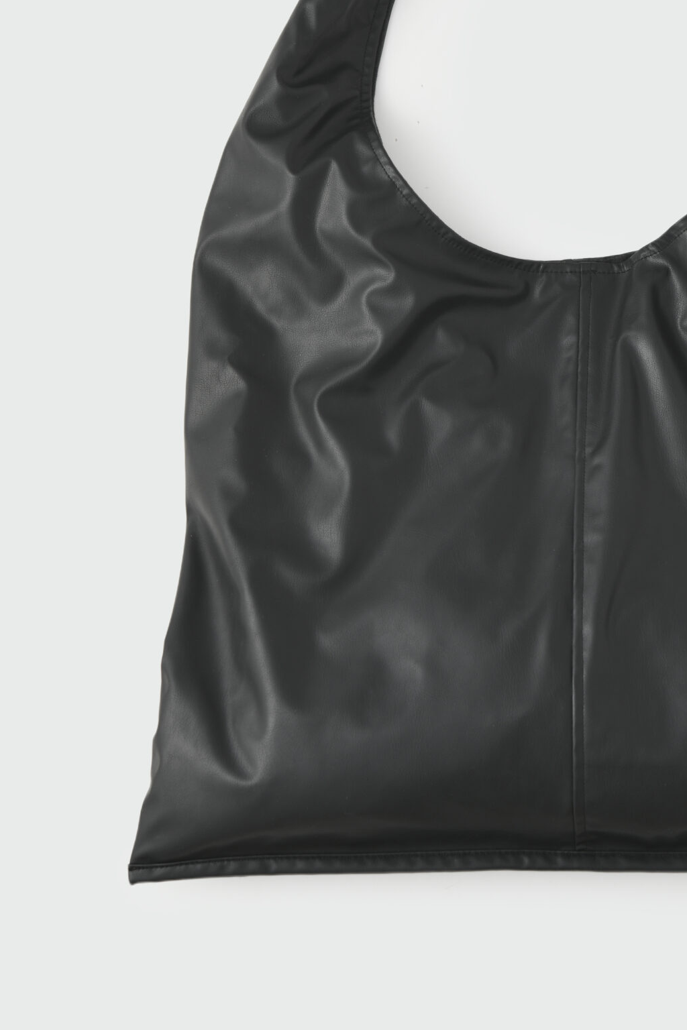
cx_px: 564
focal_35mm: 100
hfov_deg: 13.6
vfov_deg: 20.3
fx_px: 2862
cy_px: 330
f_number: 6.3
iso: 100
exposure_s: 1/125
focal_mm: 60
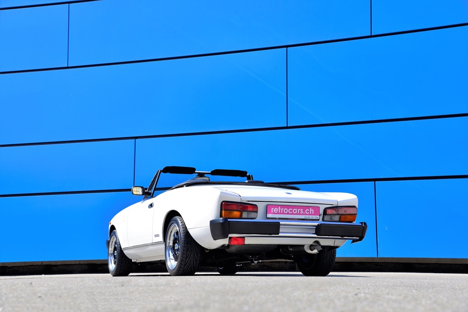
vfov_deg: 24.7
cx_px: 234
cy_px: 156
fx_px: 715
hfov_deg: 36.2
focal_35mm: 55
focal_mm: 55
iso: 160
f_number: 7.1
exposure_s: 1/250
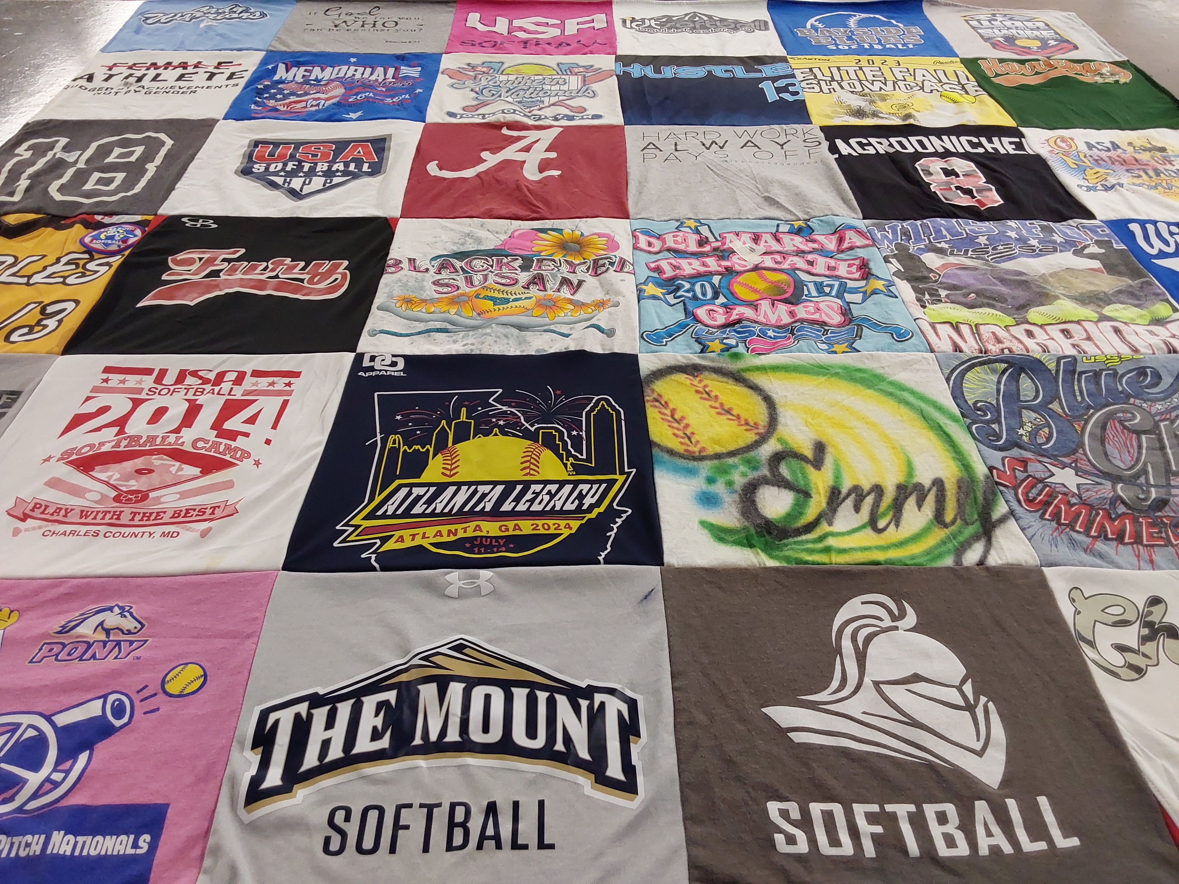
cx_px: 590
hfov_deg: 63.4
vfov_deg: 49.7
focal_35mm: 28
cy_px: 442
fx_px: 954
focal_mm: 2.91
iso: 100
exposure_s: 1/60
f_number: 1.9
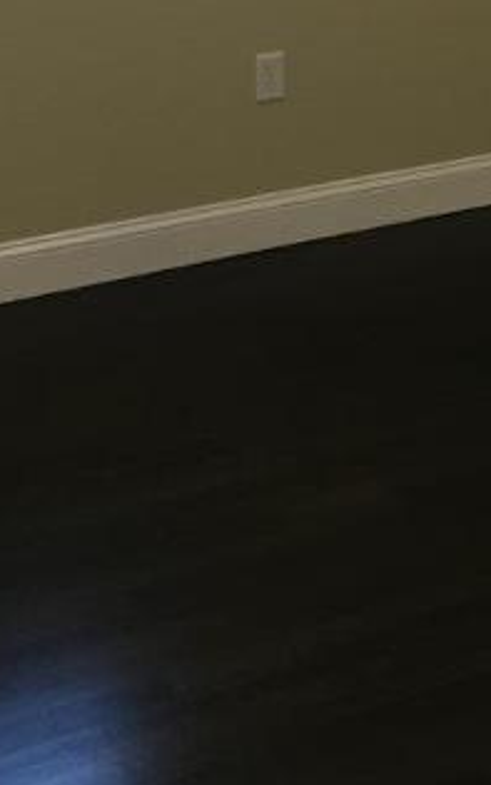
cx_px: 496
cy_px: -132
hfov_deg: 17.0
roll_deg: -0.3
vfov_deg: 25.0
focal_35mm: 75
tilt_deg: -8.9
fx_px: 1605
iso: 125
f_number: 2.2
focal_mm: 4.15
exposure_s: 1/30
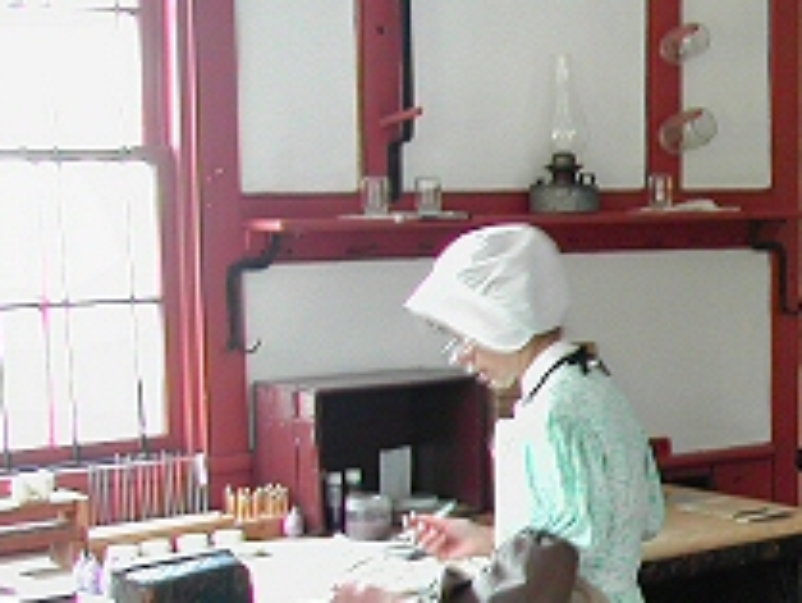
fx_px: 2156
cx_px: 932
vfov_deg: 15.7
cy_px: 534
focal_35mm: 93
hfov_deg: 19.9
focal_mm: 8
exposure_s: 1/12.1
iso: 100
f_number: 2.8
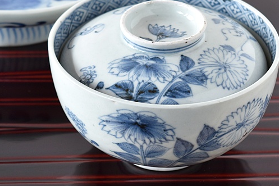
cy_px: 73
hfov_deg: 15.4
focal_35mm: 133
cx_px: 168
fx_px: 1029
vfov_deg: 10.3
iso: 200
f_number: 5.6
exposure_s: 1/5
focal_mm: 55
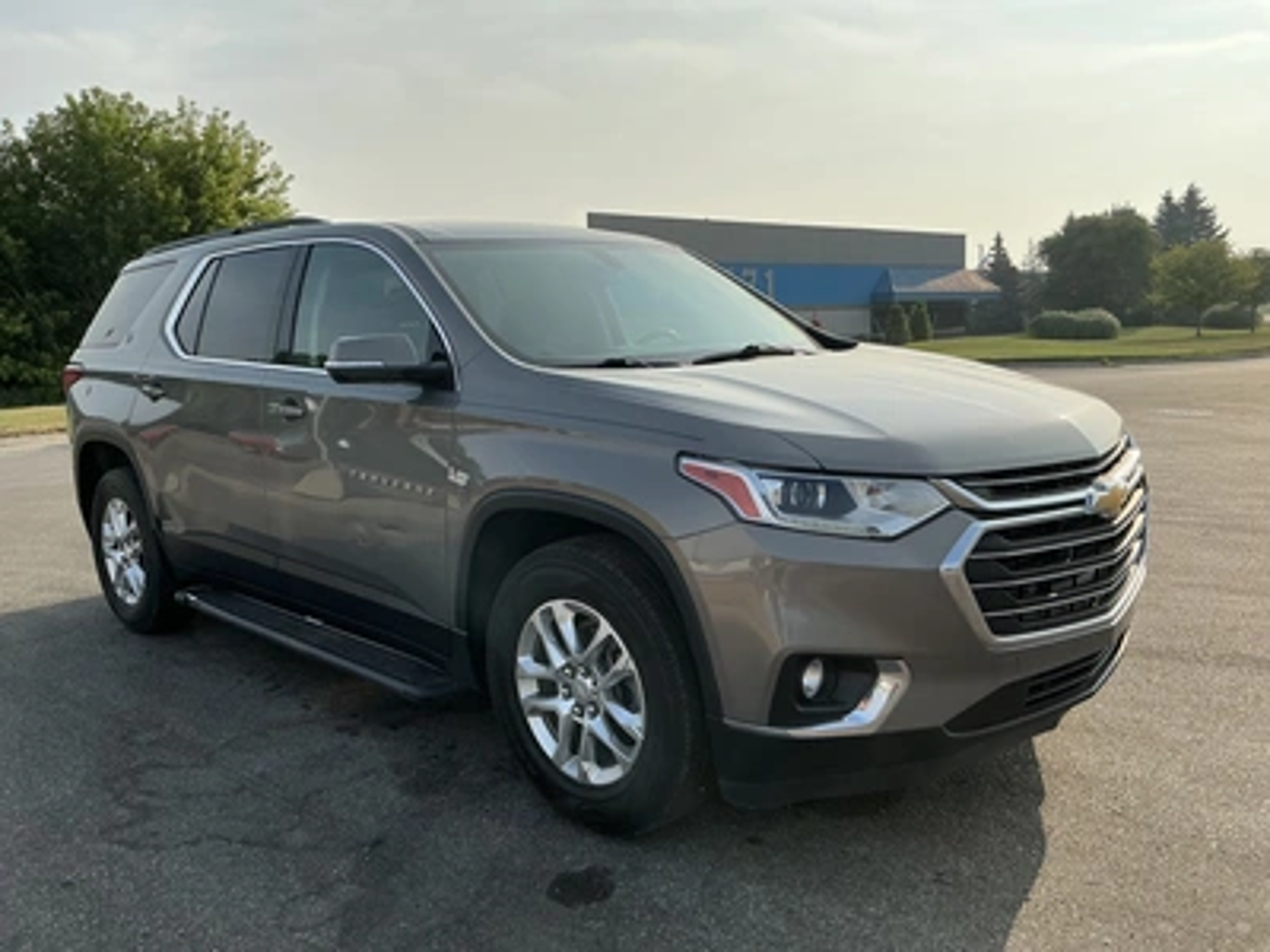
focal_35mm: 28
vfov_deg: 49.7
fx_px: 1027
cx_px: 635
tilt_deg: -6.3
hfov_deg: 63.4
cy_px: 476
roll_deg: +2.6
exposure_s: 1/1984
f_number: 1.8
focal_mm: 3
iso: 25
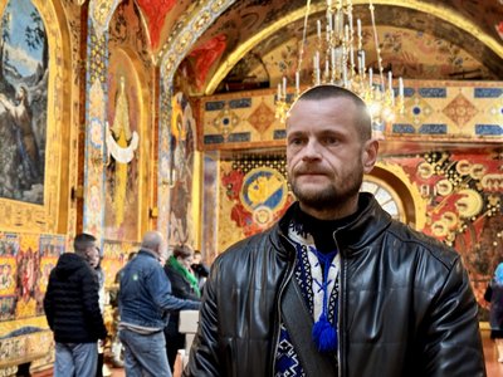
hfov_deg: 39.7
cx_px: 252
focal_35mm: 48
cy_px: 188
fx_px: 697
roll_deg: -0.3
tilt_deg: +2.4
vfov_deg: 30.3
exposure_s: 1/33
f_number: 1.78
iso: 400
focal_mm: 6.76
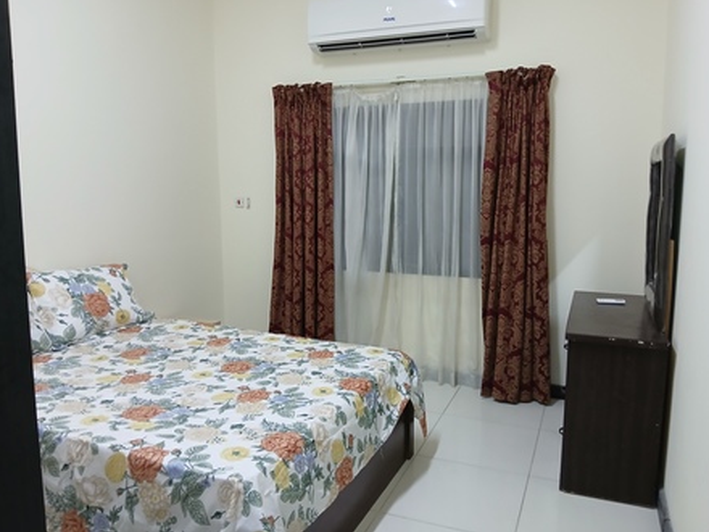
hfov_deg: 65.3
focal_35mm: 27
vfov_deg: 51.3
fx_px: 553
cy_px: 257
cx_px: 360
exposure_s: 1/33.3
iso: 250
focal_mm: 3.98
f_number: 1.8
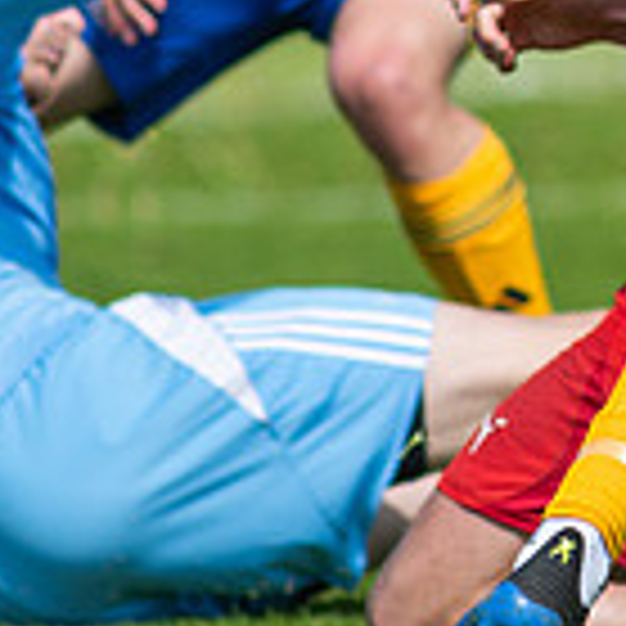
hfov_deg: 1.1
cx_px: 896
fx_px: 32572
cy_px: -7
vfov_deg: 1.1
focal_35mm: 1592
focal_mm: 300
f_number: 3.2
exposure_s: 1/1600
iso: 100
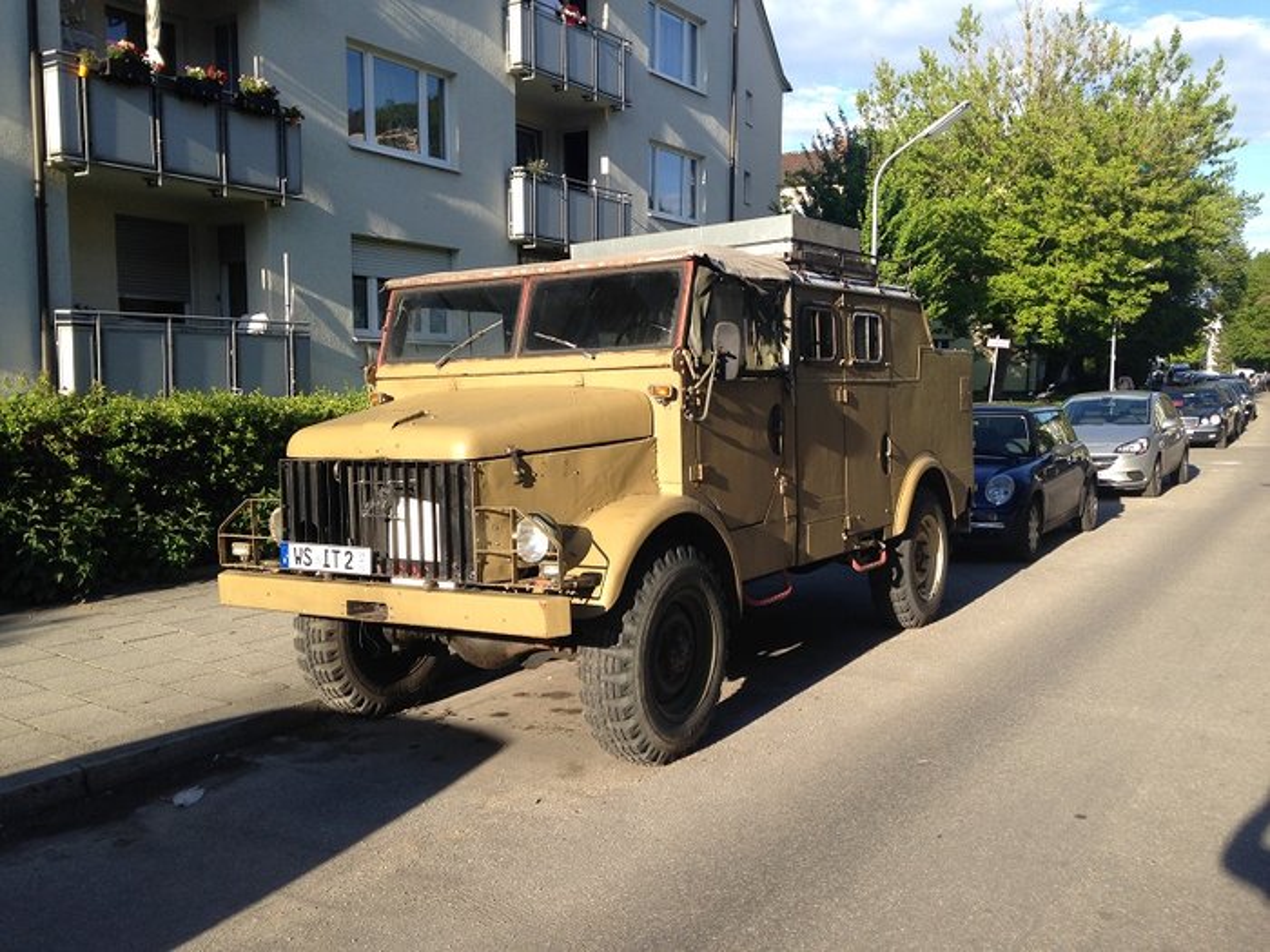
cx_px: 635
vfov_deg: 42.9
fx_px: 1211
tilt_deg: -5.5
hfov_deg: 55.4
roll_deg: +0.2
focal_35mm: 33
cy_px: 476
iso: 50
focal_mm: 4.12
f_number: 2.4
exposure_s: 1/553
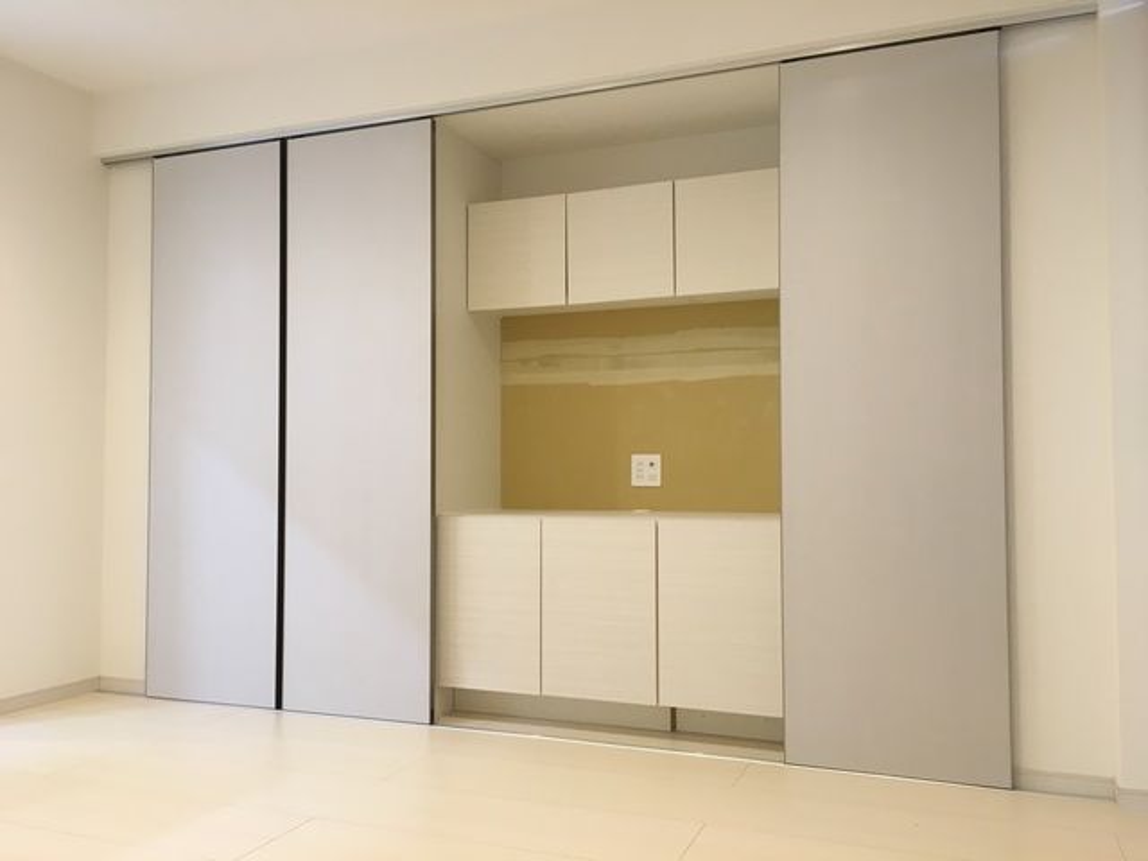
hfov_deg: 61.7
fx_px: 962
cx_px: 574
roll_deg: +1.0
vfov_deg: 48.2
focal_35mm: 29
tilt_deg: +0.2
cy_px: 430
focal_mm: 4.15
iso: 50
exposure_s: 1/30
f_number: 2.2
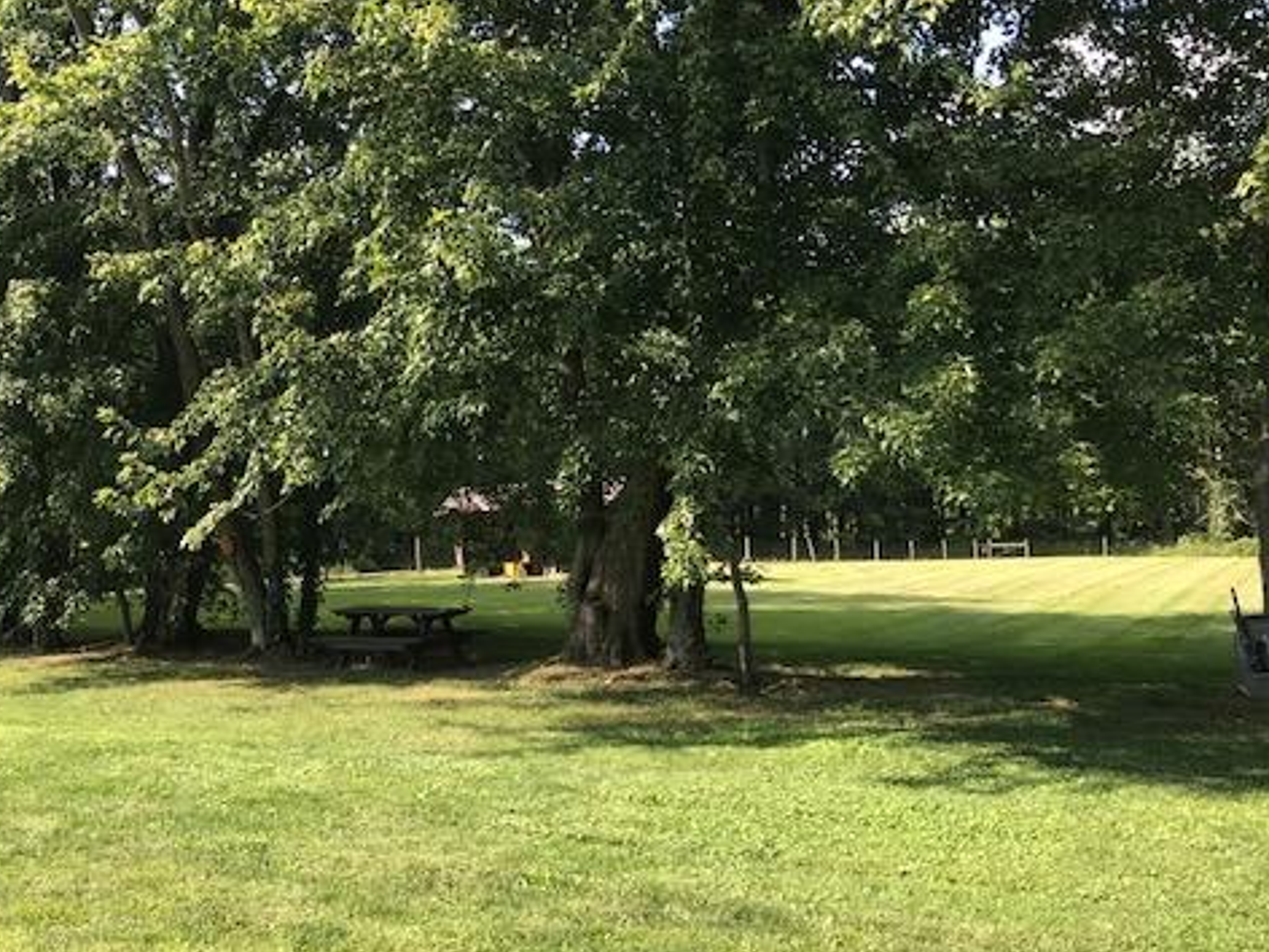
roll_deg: +2.5
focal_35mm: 38
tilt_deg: +0.5
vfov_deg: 37.7
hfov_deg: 48.5
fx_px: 1393
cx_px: 476
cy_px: 484
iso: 20
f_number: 1.8
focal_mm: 3.99
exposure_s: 1/501
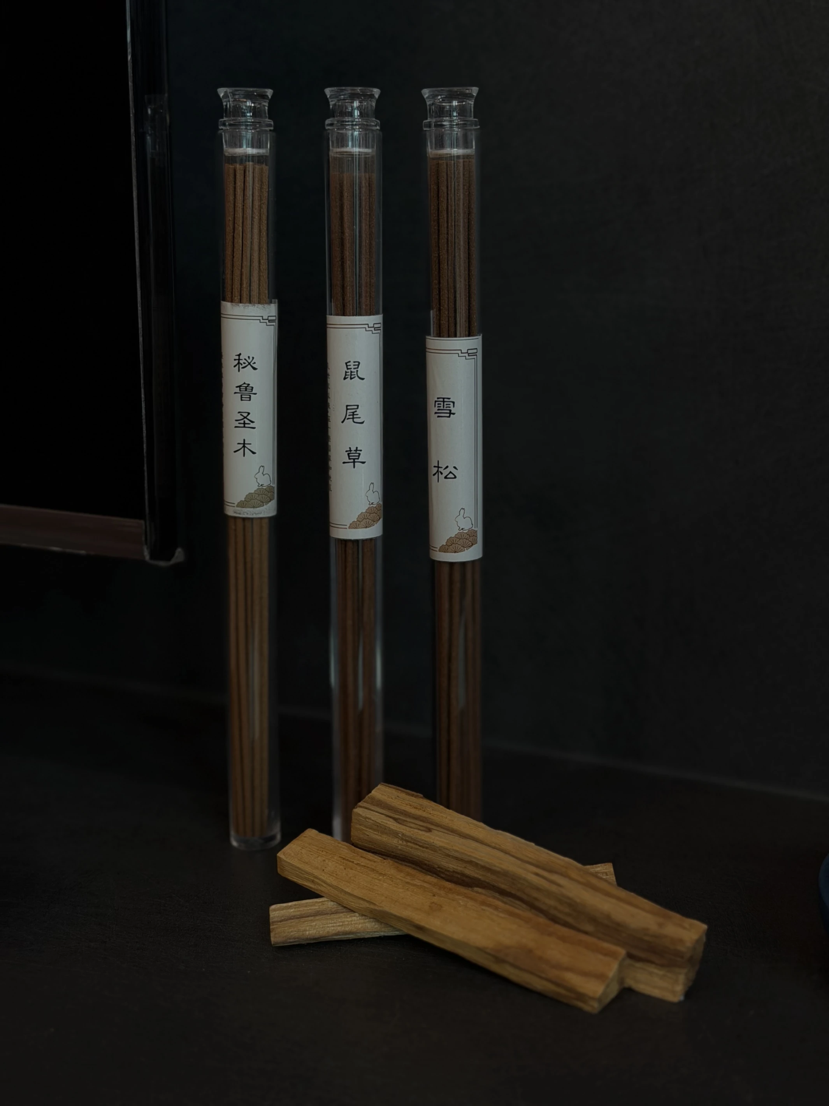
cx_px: 414
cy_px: 553
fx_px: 1533
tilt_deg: -12.2
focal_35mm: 48
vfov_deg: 39.7
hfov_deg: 30.3
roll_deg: -0.6
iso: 50
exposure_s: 1/141
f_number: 1.78
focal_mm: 6.76
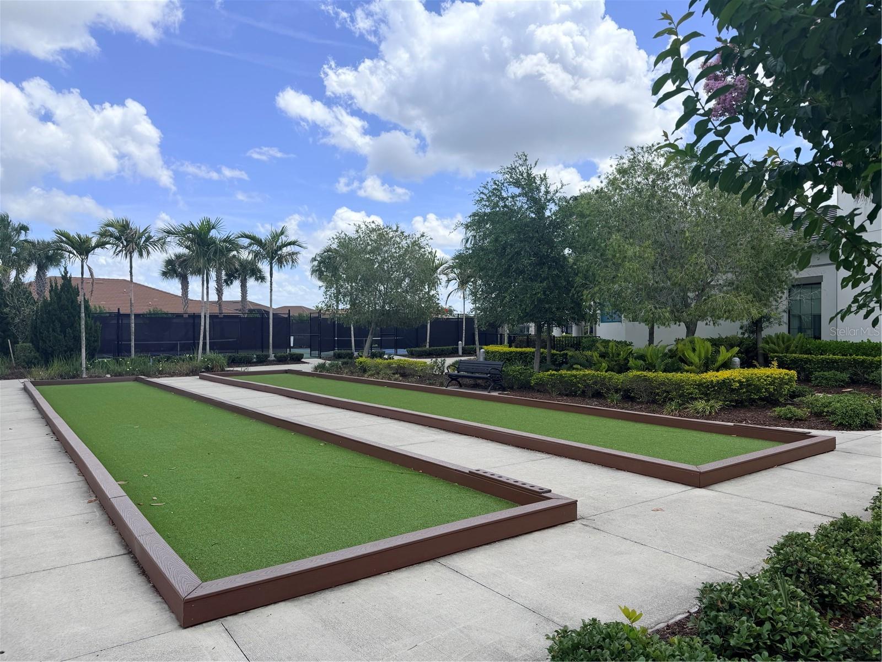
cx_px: 441
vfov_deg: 56.8
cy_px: 331
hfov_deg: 71.6
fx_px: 612
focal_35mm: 24
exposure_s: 1/4673
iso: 80
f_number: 1.78
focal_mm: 6.76
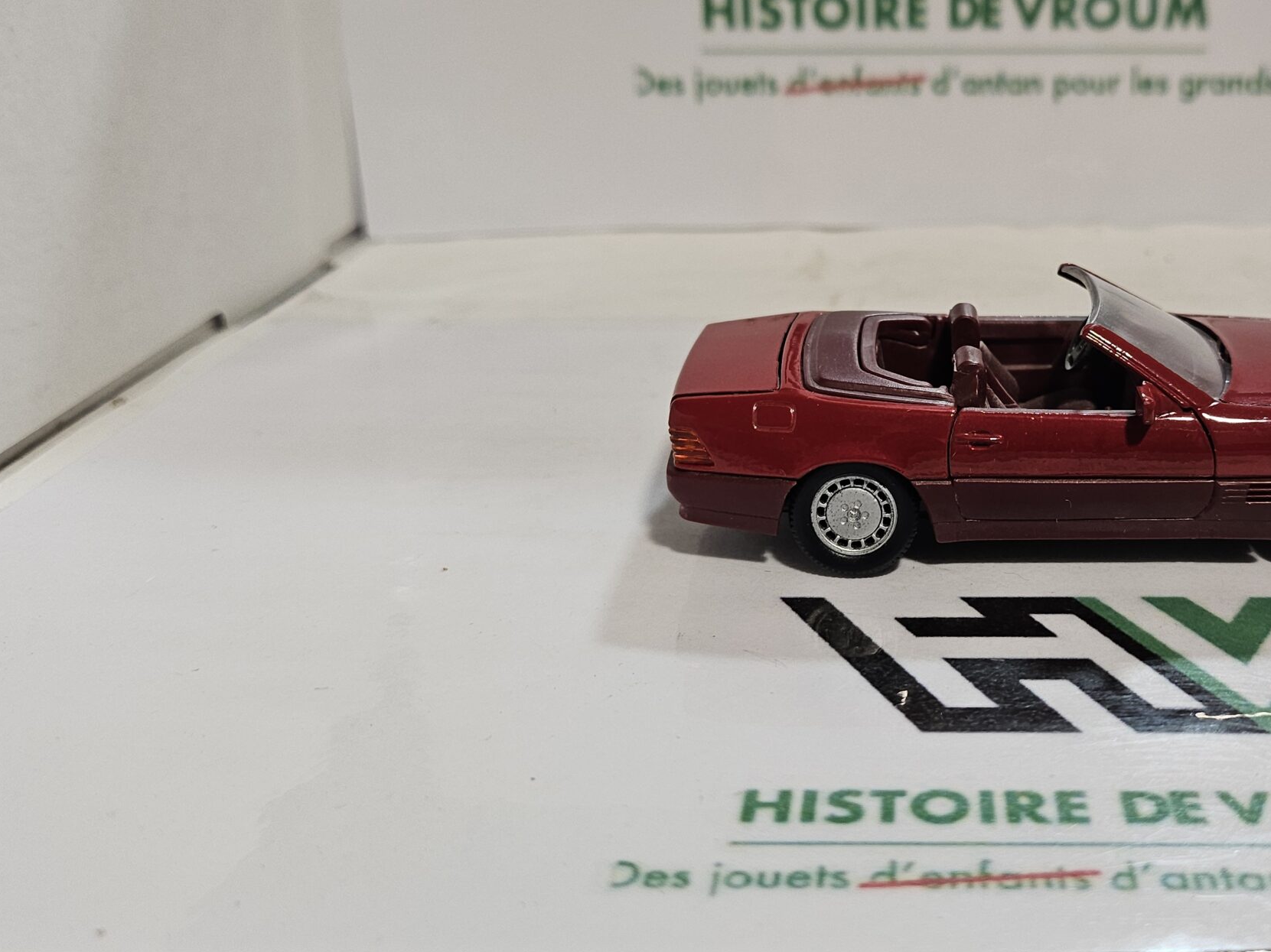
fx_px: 1358
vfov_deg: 38.6
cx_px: 908
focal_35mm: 37
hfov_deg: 48.7
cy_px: 404
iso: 125
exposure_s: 1/100
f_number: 1.8
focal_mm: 5
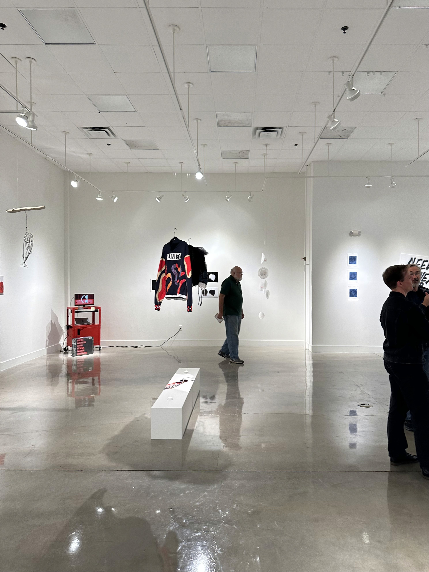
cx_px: 214
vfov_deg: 71.6
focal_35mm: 24
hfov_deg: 56.8
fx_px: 397
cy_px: 286
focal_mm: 6.86
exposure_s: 1/120
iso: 160
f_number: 1.78
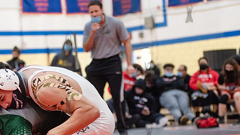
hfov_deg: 16.8
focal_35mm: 127
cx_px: 68
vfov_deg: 9.5
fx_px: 808
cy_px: 103
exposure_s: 1/400
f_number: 3.5
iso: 4000
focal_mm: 80
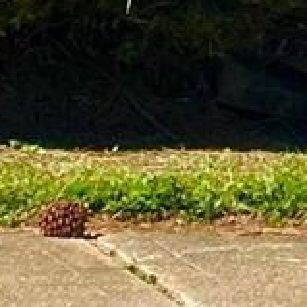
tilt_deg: +6.4
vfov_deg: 4.1
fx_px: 4104
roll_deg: -0.7
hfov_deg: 4.3
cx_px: 17
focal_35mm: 409
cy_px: -703
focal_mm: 6.86
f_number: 1.78
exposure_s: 1/2890
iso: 64
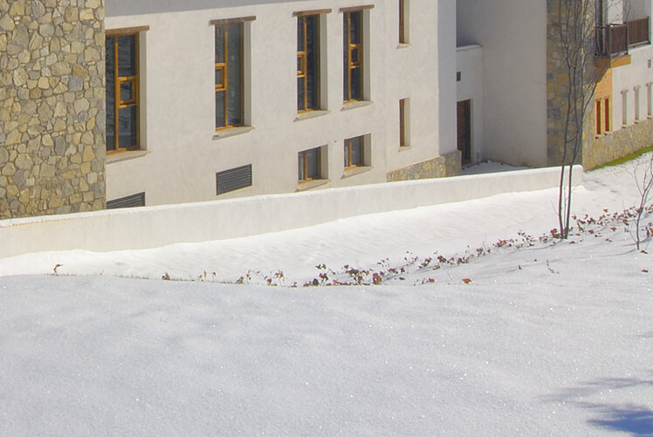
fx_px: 969
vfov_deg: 24.0
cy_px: -29
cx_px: 70
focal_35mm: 53
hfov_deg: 35.2
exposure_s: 1/13
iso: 100
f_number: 22
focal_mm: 13
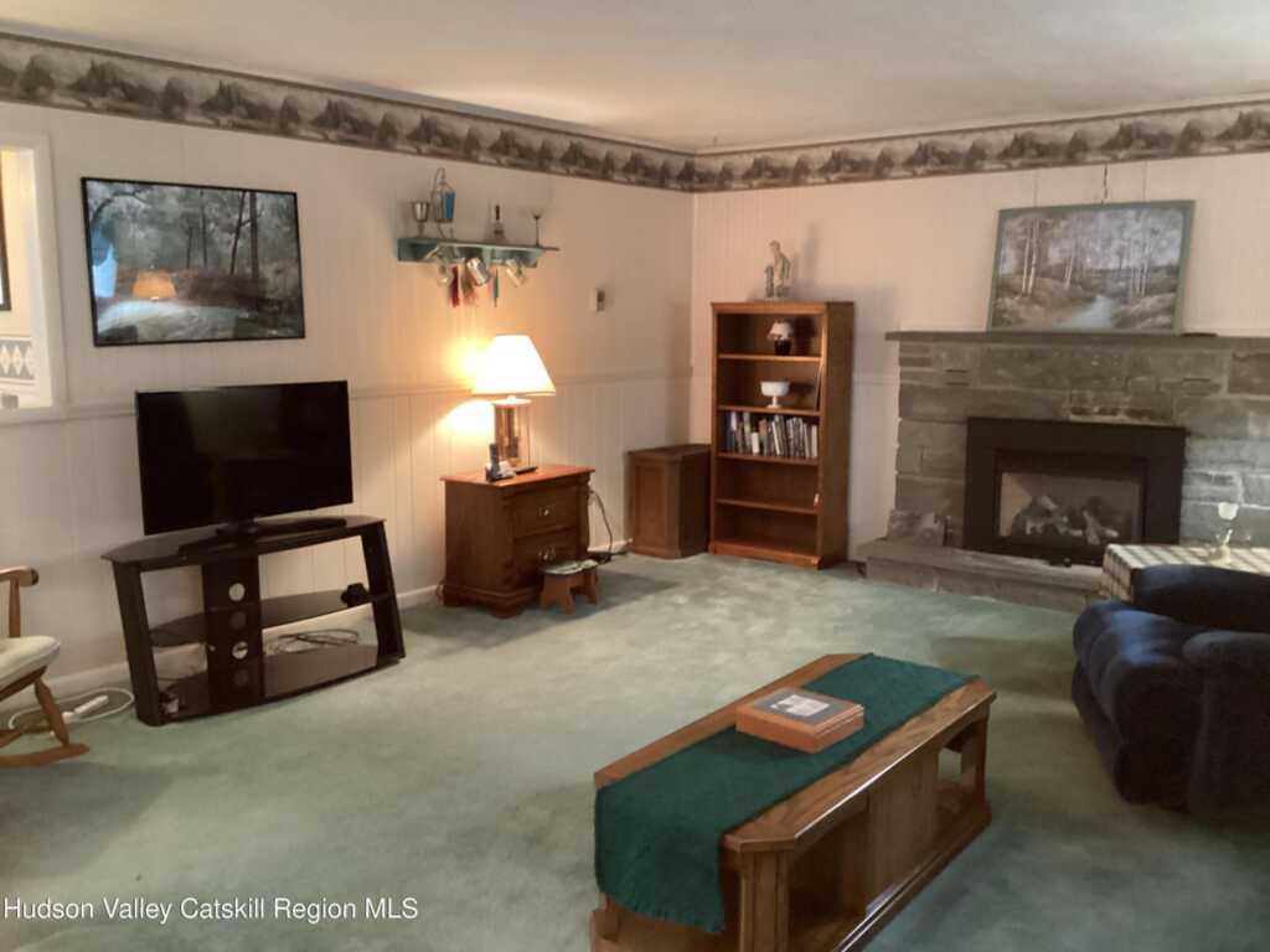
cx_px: 635
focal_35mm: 31
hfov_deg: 58.4
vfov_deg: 45.4
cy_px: 476
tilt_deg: -9.1
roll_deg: -0.1
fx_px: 1137
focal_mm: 3.3
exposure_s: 1/30
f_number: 2.4
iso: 800
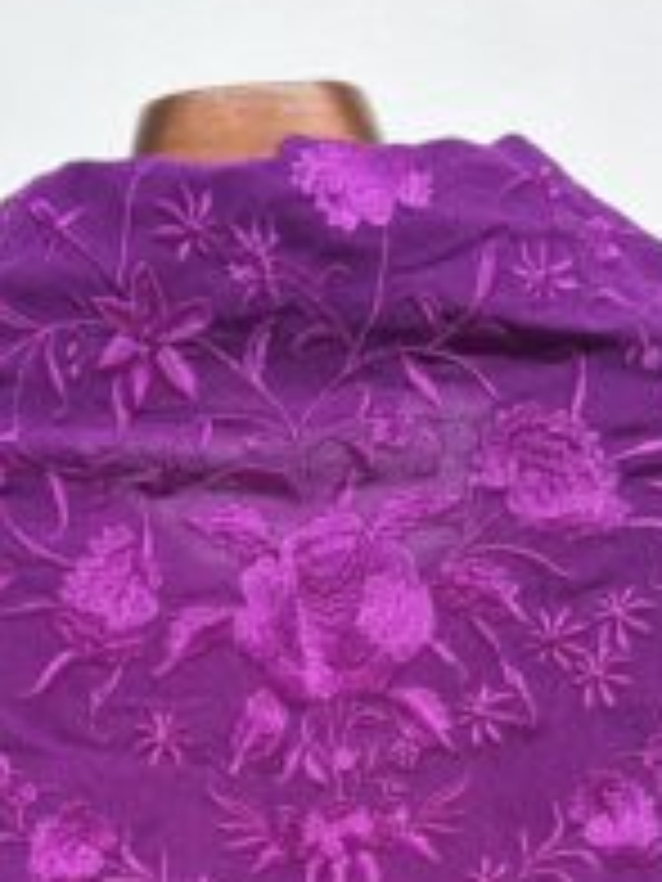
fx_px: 1351
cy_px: 837
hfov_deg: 27.5
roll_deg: +0.9
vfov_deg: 33.7
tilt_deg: -14.4
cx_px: 311
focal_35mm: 53
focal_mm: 5.96
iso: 64
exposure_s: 1/4065
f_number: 1.6
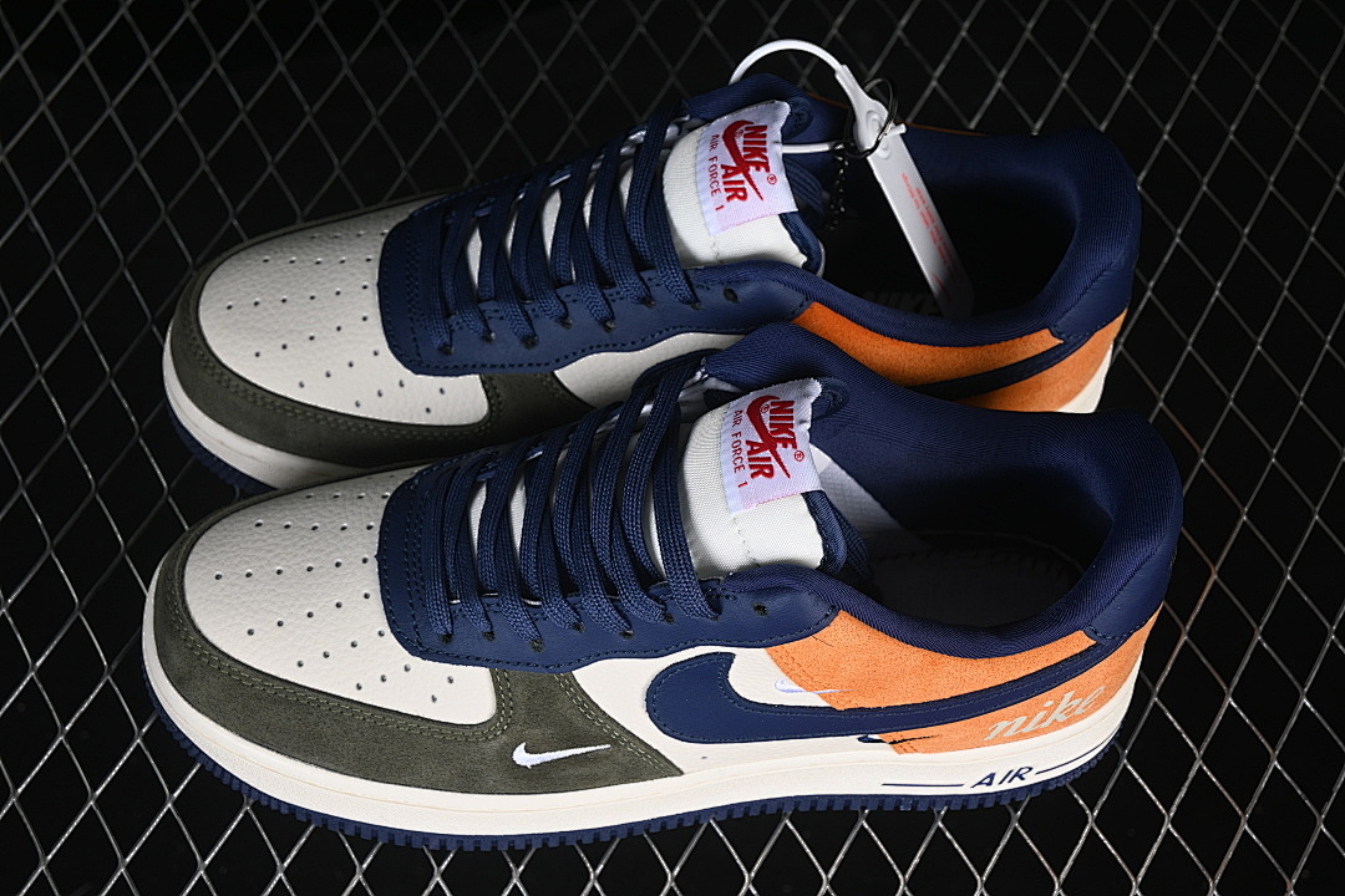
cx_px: 672
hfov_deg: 27.0
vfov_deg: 18.2
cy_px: 448
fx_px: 2802
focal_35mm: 75
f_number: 7.1
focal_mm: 50
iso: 160
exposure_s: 1/80
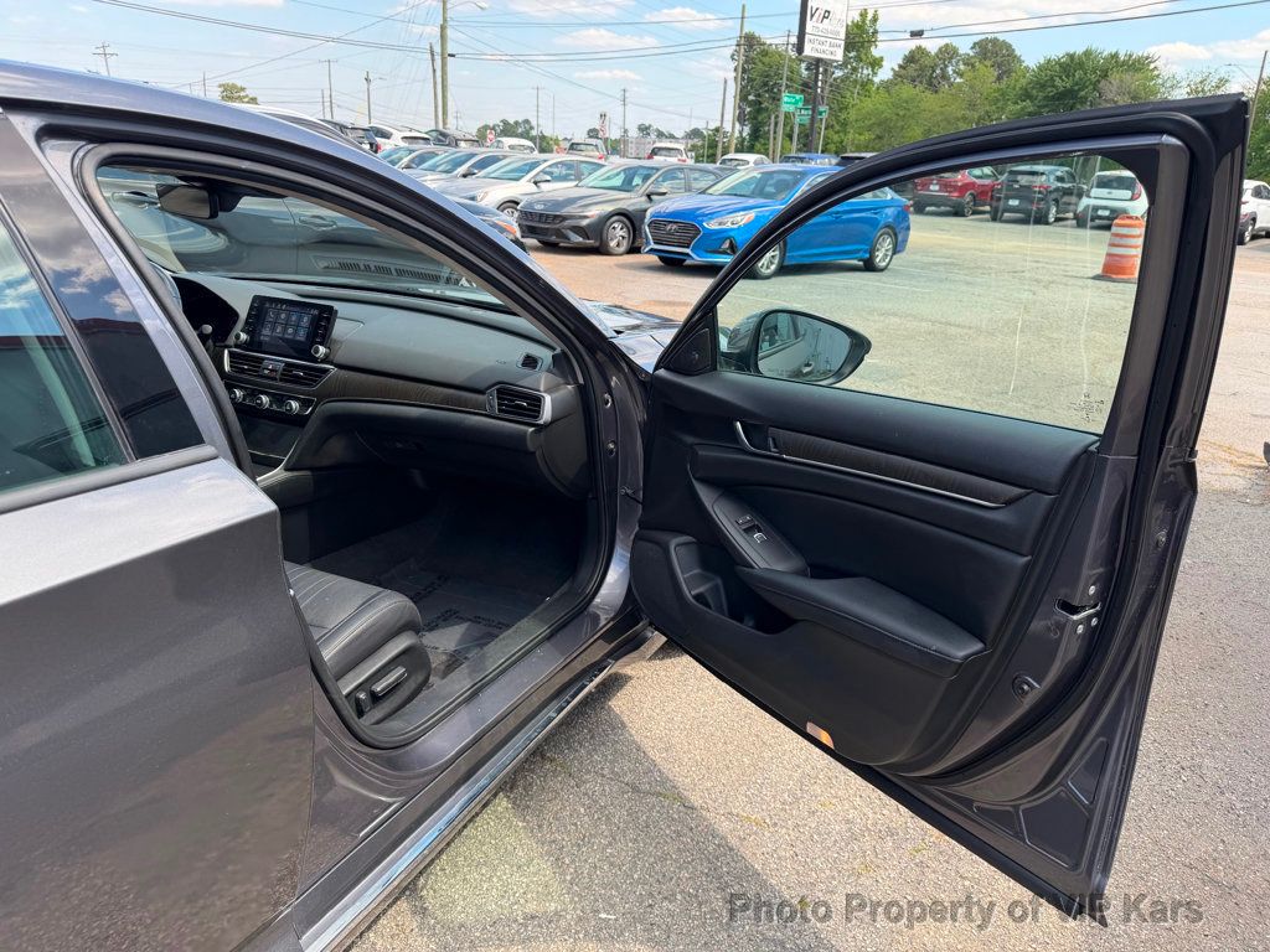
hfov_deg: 71.6
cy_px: 476
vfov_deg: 56.8
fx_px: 881
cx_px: 635
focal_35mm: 24
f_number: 1.78
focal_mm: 6.76
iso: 80
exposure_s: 1/840
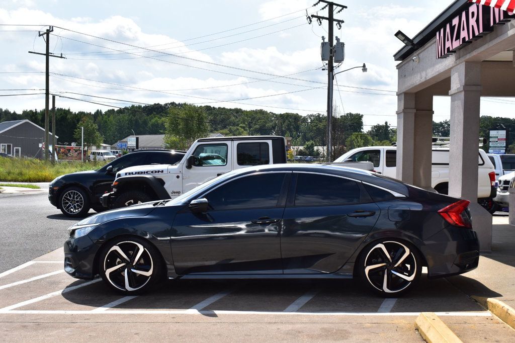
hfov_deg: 42.3
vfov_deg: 28.9
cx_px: 258
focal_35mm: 46
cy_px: 172
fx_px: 665
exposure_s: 1/500
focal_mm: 31
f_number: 11
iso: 250
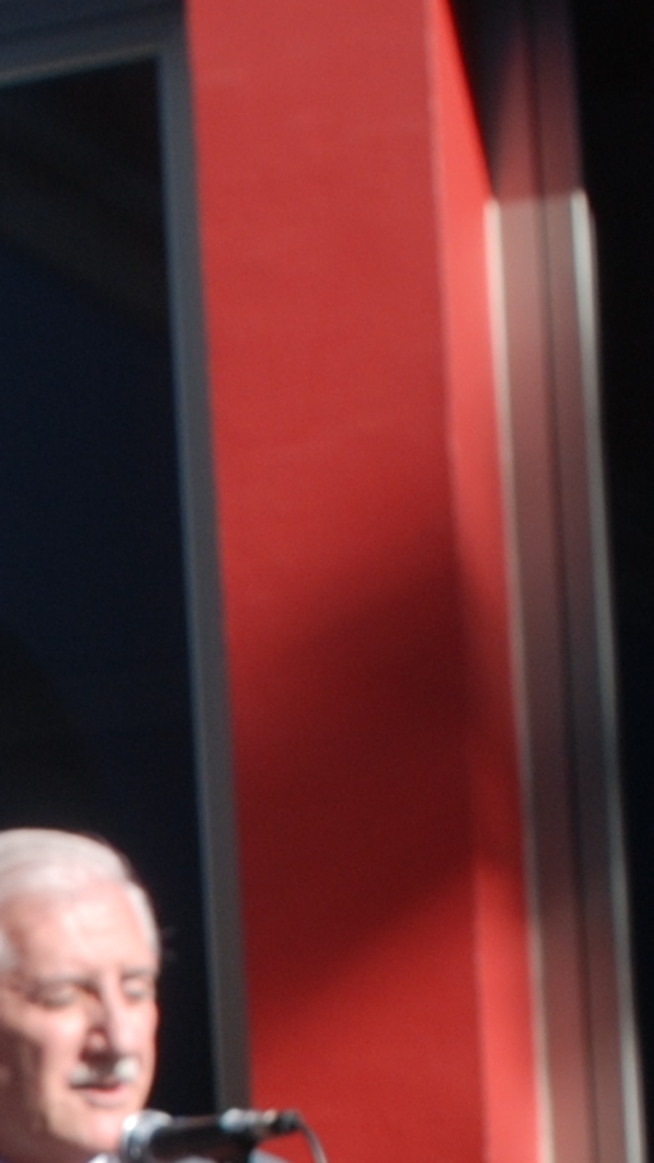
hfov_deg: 6.8
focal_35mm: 174
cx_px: -548
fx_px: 5365
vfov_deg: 11.9
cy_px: 1674
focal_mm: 22
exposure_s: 1/200
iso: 100
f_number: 7.1
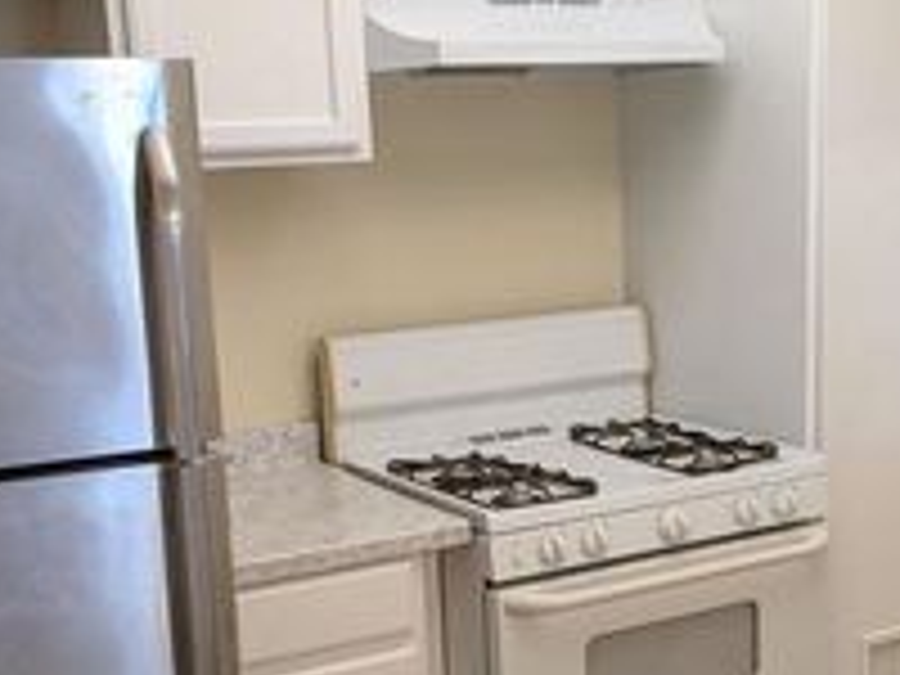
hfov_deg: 32.0
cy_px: 515
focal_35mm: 60
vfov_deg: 24.1
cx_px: 585
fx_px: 1560
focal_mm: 4.53
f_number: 1.7
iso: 326
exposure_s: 1/120
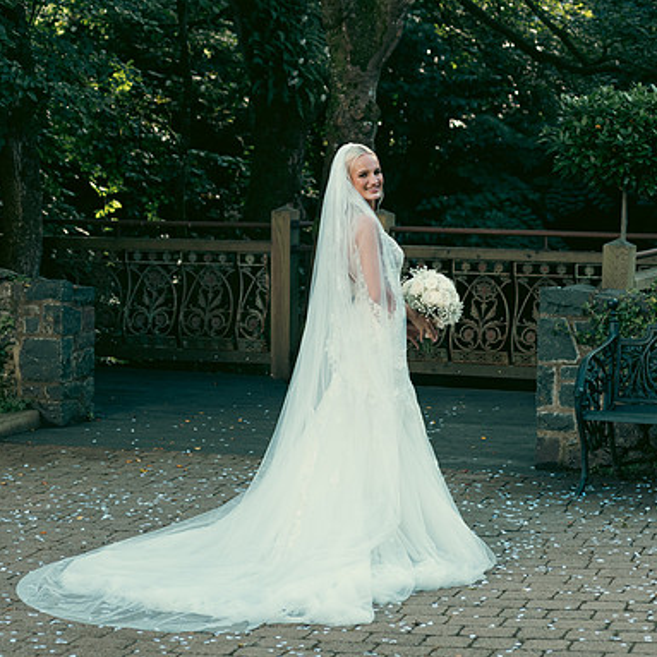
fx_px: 2212
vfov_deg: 16.9
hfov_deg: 16.9
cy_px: 330
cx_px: 359
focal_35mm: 103
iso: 160
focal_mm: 80
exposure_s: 1/200
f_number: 3.5
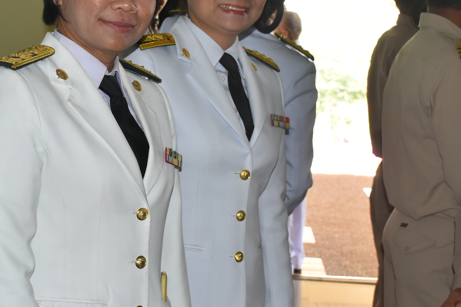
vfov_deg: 17.5
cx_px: 167
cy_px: 143
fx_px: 999
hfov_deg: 25.9
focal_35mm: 78
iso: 800
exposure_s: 1/100
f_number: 5
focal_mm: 24
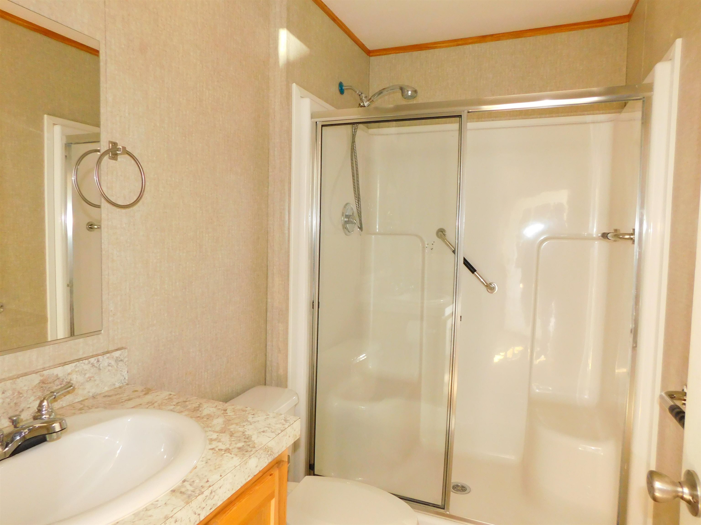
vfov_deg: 58.9
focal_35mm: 23
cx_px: 350
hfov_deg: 73.9
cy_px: 262
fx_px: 466
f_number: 3
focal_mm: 4
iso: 400
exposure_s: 1/30
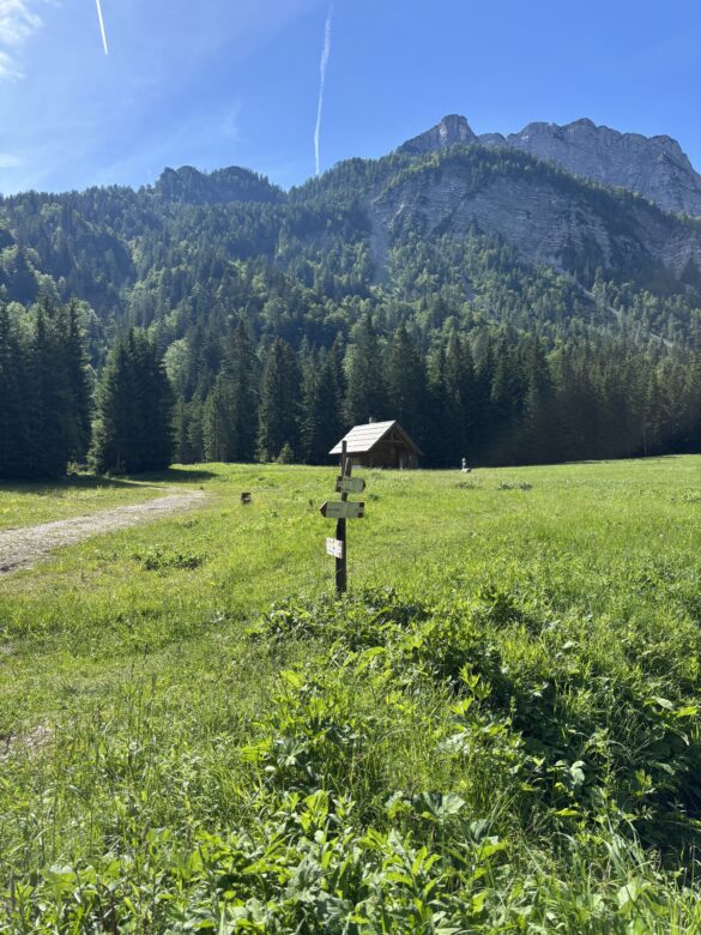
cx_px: 350
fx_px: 702
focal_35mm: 26
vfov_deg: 67.3
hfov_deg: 53.1
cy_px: 468
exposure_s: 1/1437
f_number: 1.6
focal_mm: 5.96
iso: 50
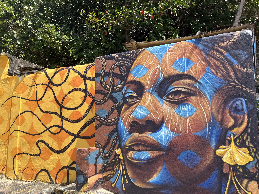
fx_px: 232
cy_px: 113
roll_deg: +0.1
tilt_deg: +6.5
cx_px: 114
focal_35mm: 31
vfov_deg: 45.3
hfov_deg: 58.2
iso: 50
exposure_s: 1/1721
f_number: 1.6
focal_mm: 5.1
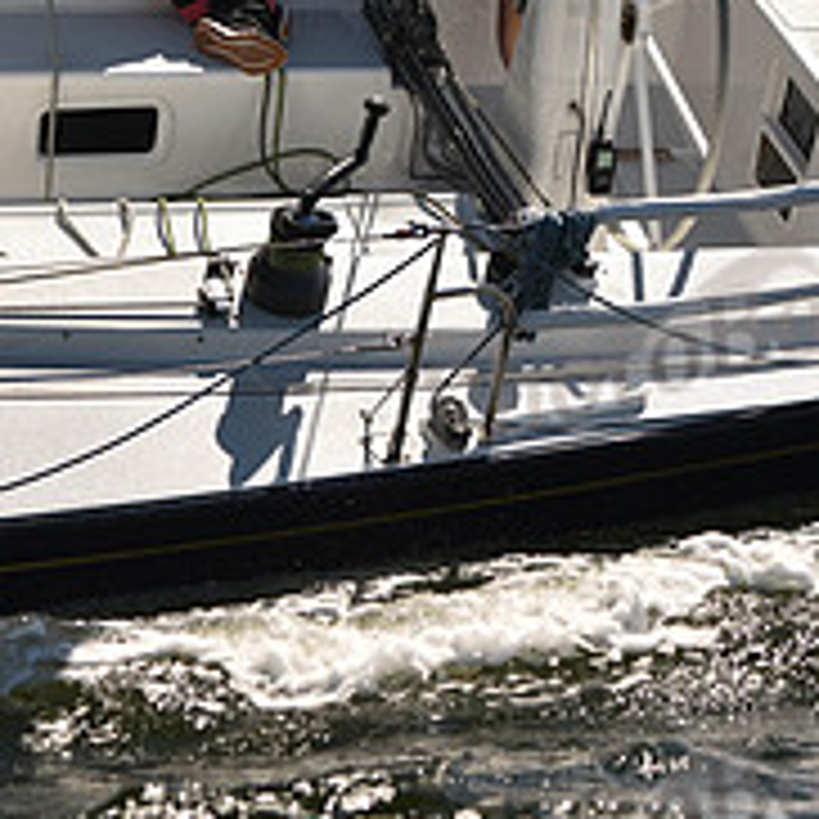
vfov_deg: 9.2
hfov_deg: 9.2
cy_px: 169
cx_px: 189
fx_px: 5086
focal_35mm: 190
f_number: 4
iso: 250
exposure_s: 1/1600
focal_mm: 70
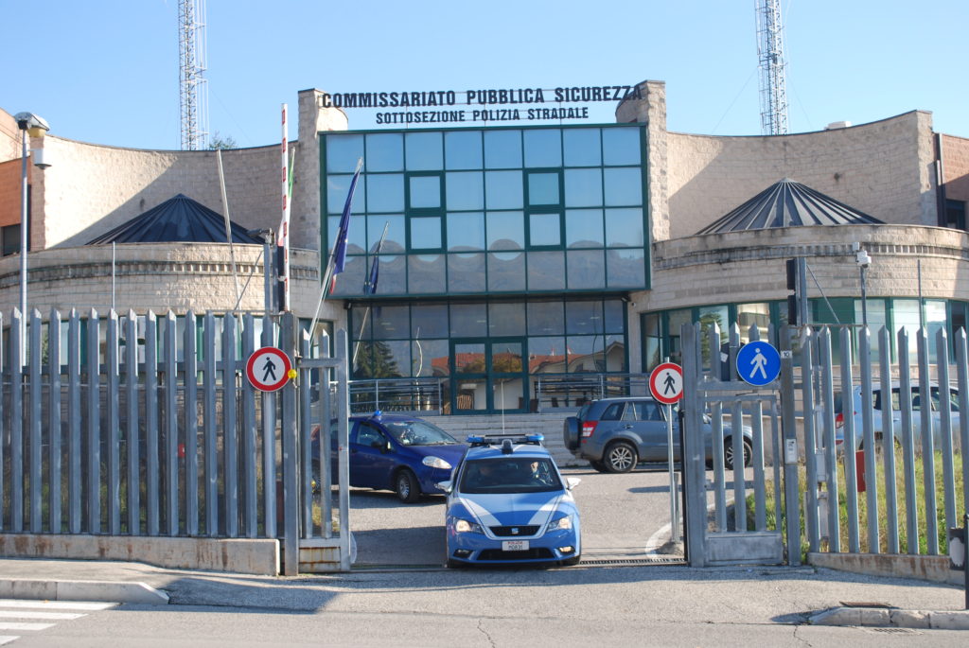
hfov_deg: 37.8
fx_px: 1415
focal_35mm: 52
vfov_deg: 25.8
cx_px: 484
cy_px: 324
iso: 100
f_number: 6.3
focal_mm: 35
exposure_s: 1/160
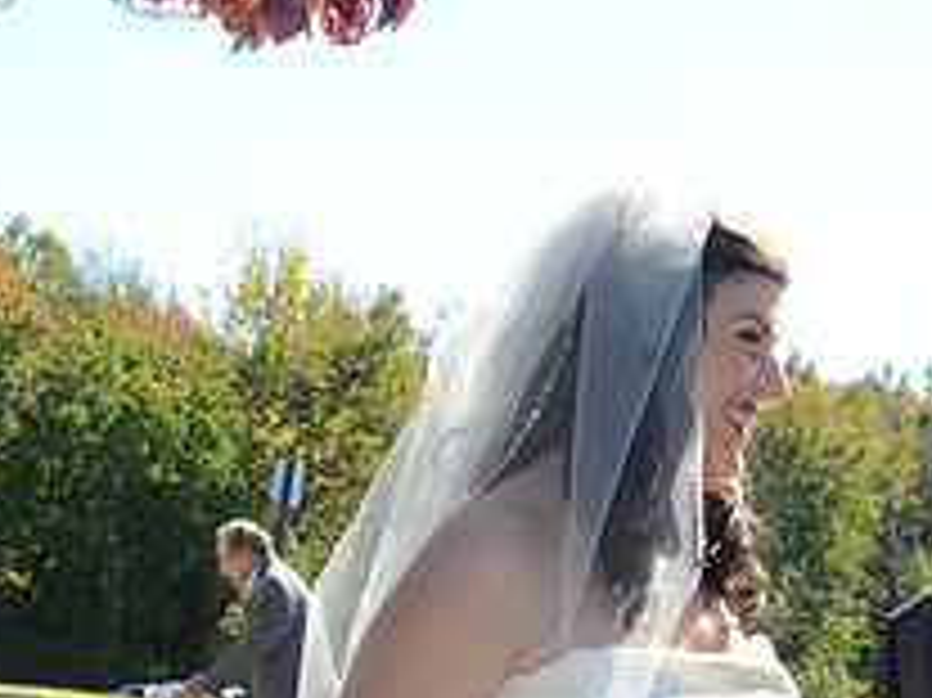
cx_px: 982
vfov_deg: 12.0
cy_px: 788
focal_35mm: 121
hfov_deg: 15.9
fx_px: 3256
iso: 500
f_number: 13
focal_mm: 30
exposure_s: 1/160
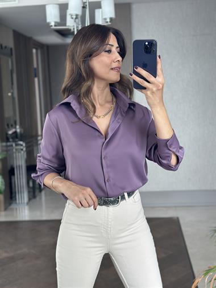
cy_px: 144
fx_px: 399
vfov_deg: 39.6
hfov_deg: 30.3
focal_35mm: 48
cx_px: 108
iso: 125
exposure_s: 1/116
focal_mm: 6.86
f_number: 1.78
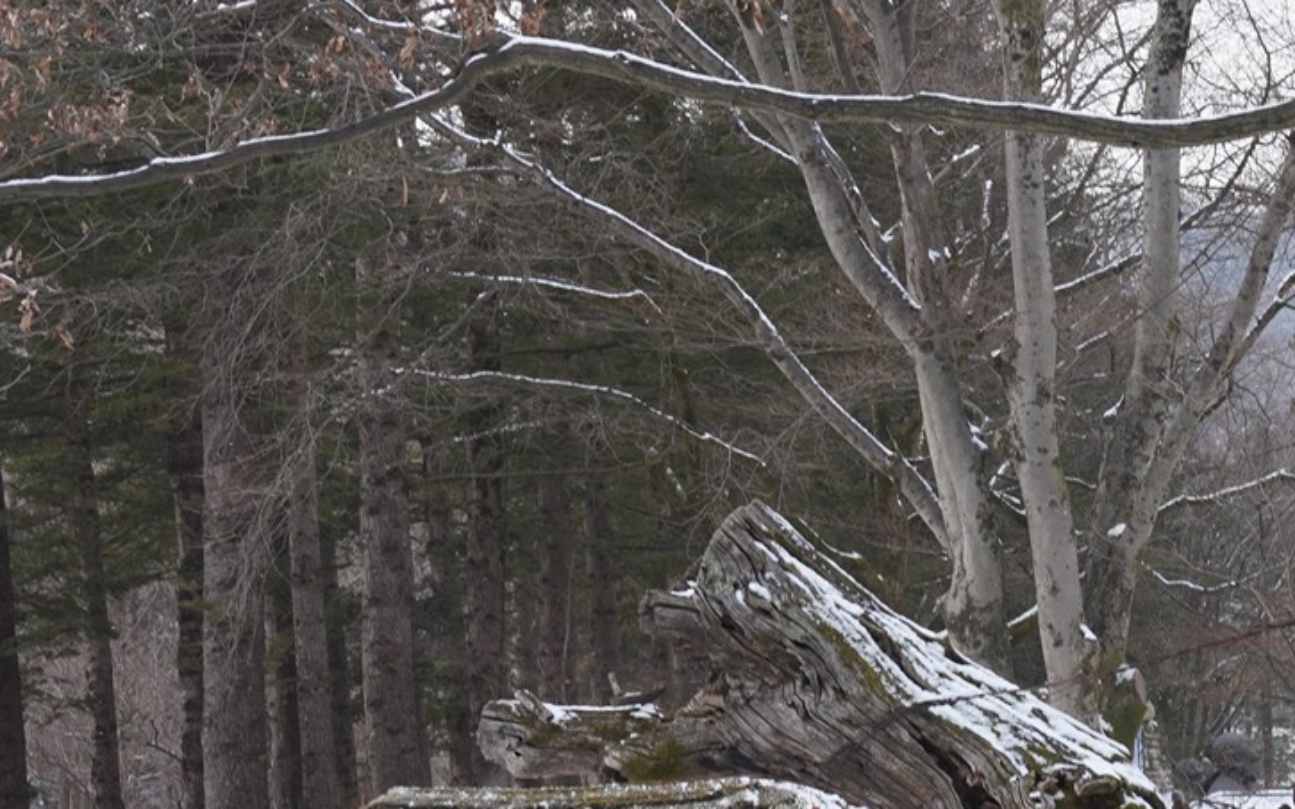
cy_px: 605
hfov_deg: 18.8
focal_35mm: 104
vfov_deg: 12.5
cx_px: 1602
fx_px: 3670
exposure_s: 1/100
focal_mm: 37
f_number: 11
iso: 400
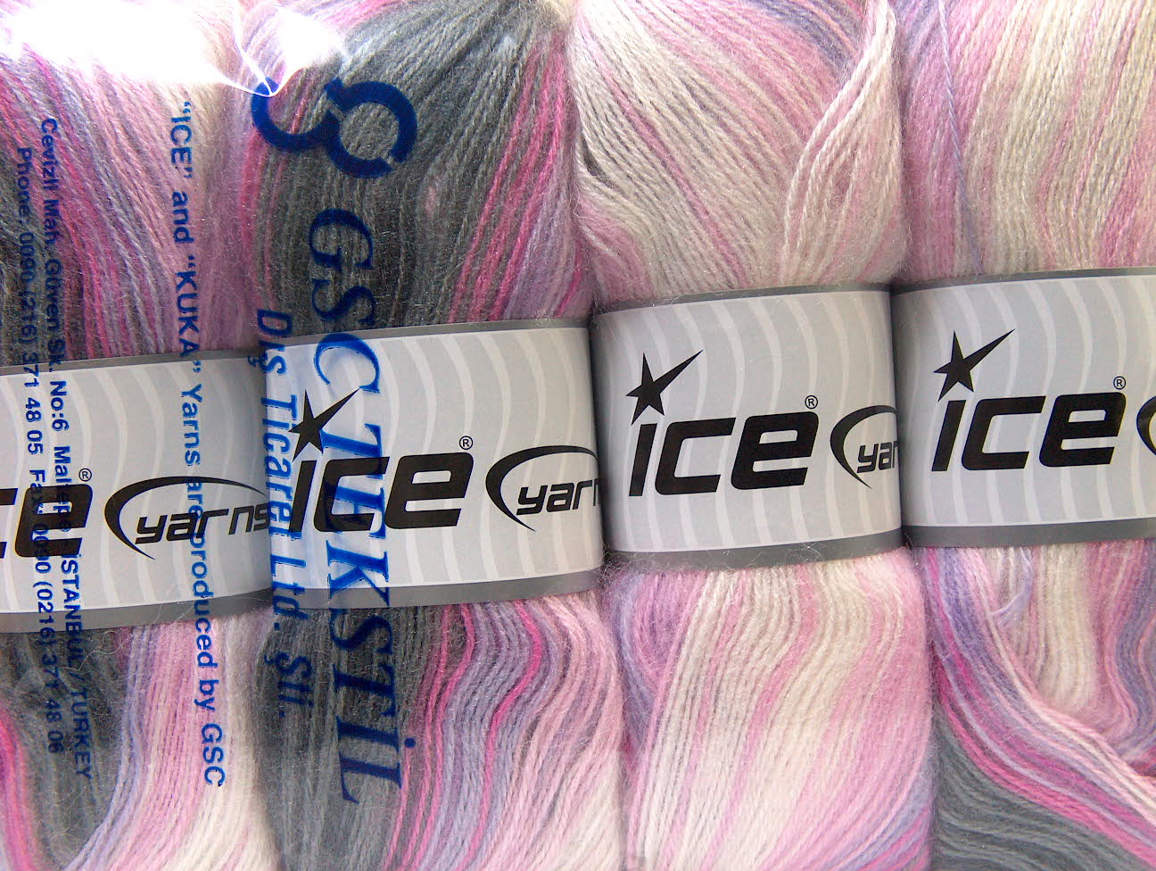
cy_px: 436
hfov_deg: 42.9
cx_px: 578
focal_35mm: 44
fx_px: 1472
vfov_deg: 33.0
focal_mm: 8.96
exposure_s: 1/21.4
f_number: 2.8
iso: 200
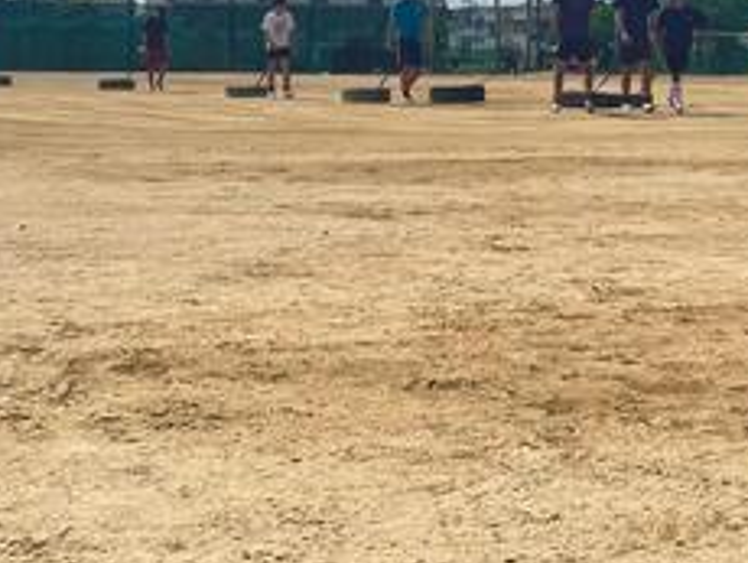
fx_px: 1709
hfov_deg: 24.7
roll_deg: -1.0
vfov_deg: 18.6
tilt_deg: -2.9
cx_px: 322
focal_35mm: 79
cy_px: 142
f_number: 1.6
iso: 32
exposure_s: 1/5291
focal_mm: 4.2
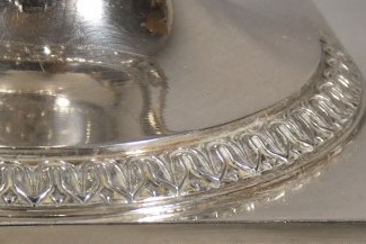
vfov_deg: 9.6
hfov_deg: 14.5
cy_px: 279
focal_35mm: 141
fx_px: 1434
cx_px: 84
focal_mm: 7.8
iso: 125
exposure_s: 1/80
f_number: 3.7
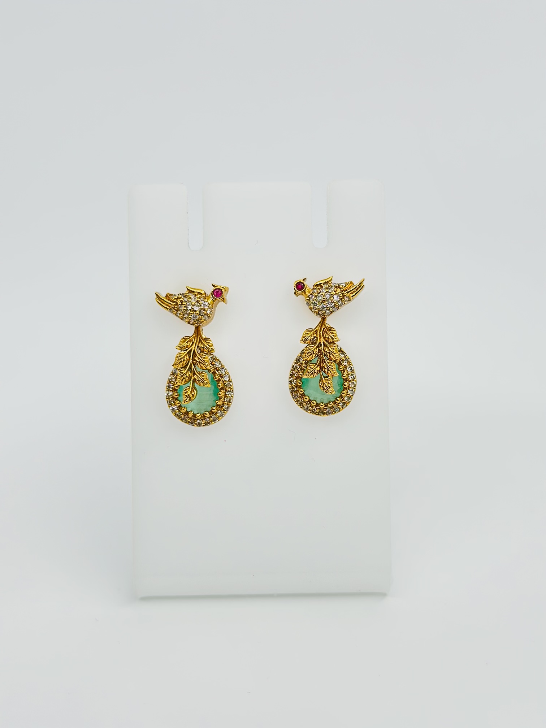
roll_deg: +0.1
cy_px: 364
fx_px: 1009
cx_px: 273
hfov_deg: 30.3
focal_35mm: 48
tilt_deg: -21.2
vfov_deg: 39.7
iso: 80
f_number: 1.78
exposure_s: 1/431
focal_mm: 6.86
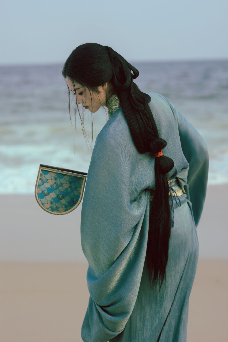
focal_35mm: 85
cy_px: 171
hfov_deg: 16.1
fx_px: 807
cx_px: 114
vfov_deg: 23.9
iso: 100
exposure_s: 1/1250
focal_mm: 85
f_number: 3.5
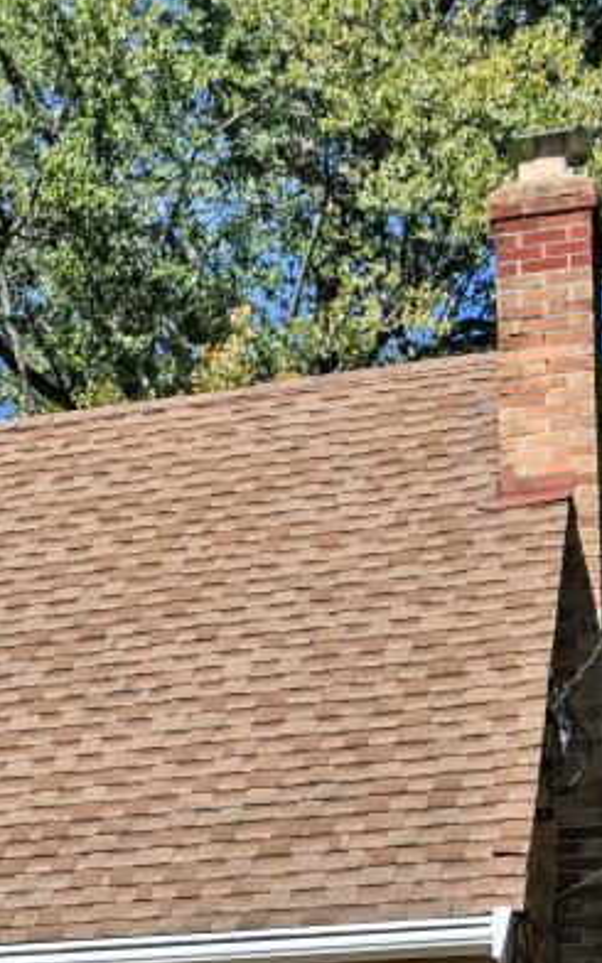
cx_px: -639
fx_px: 3071
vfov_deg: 16.9
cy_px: 1209
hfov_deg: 10.2
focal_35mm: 117
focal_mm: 30
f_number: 8
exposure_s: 1/500
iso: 100
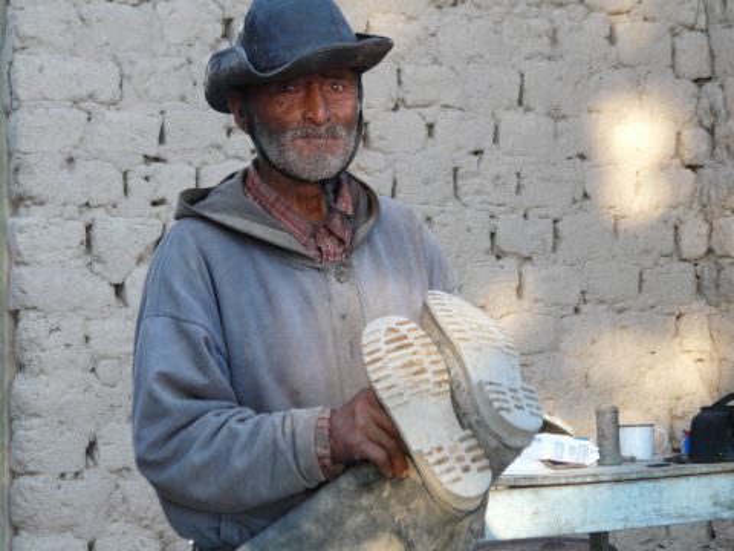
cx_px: 367
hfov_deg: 16.8
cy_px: 276
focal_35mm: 117
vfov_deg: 12.7
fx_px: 2481
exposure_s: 1/60
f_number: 3.6
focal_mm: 19.2
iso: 100
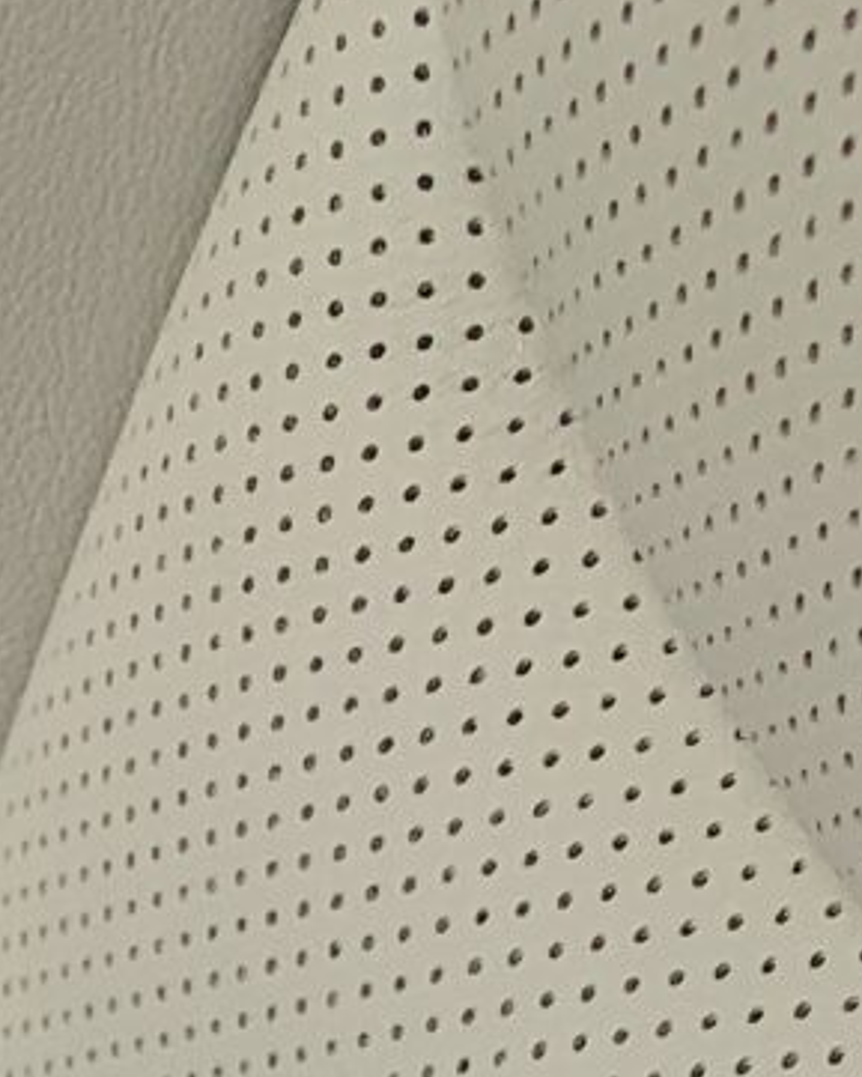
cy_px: 2989
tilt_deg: -62.3
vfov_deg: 10.5
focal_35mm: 144
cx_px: -954
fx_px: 4590
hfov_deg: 9.8
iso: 25
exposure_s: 1/405
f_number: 1.8
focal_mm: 4.25
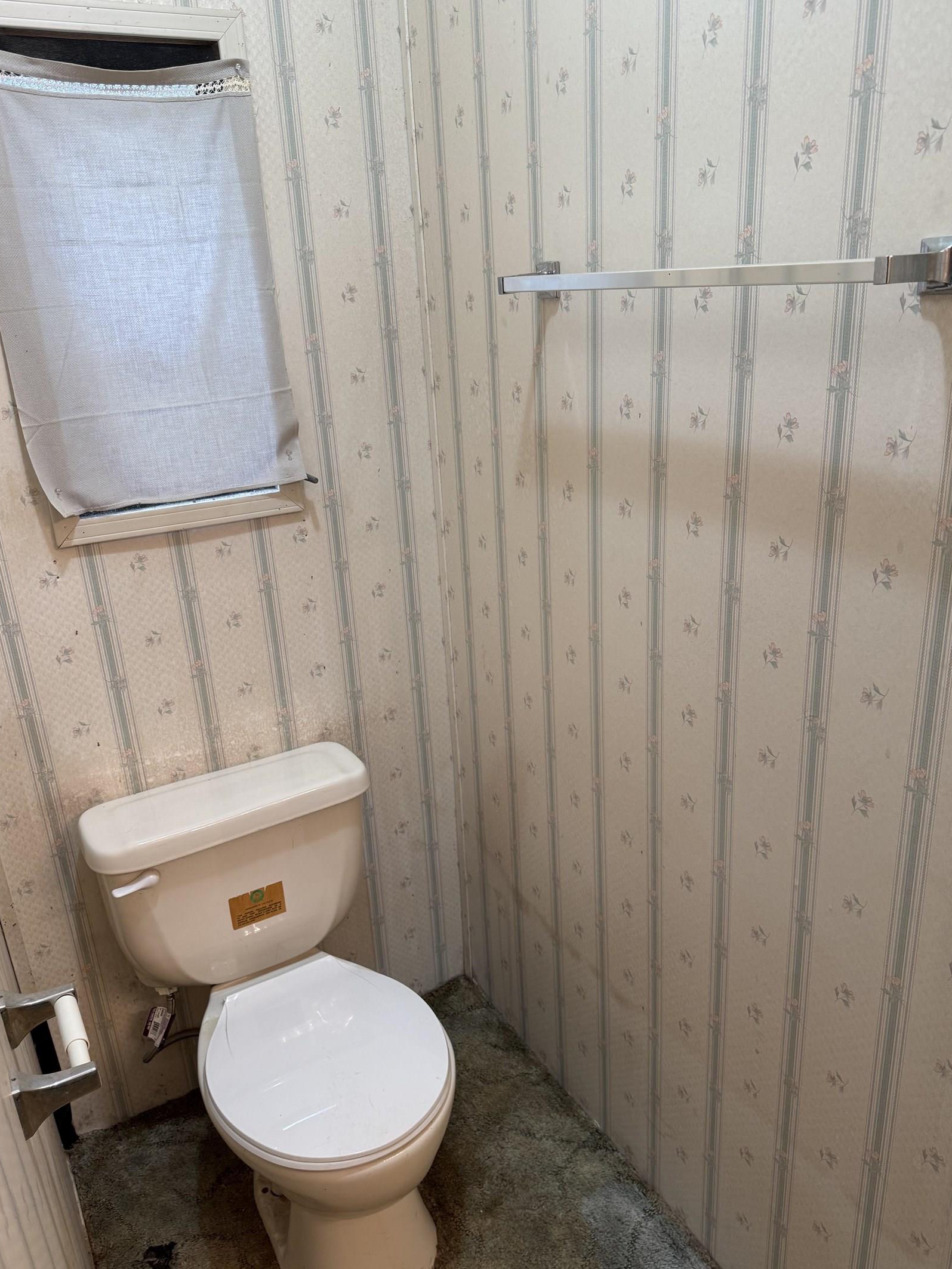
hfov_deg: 53.1
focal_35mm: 26
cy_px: 649
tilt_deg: -20.4
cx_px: 472
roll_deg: +3.3
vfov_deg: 67.3
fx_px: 953
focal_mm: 6.76
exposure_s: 1/60
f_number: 1.78
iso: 125
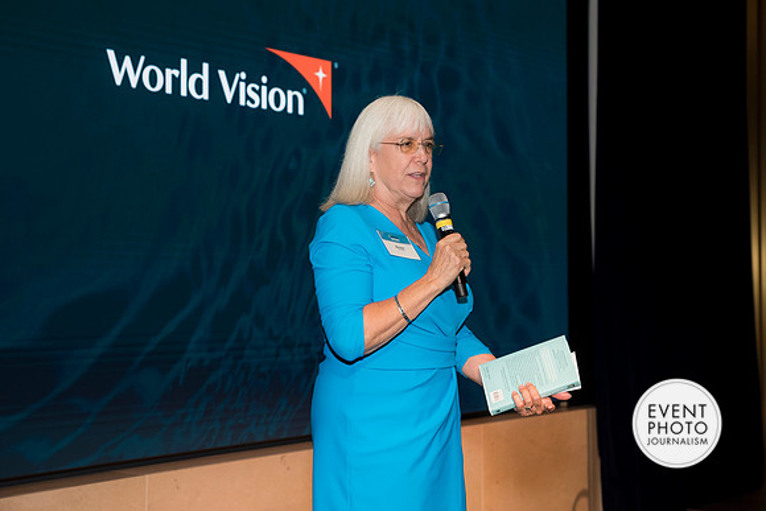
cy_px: 256
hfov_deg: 34.5
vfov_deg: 23.4
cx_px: 383
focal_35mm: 58
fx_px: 1234
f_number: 5
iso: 800
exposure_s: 1/125
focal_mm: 58
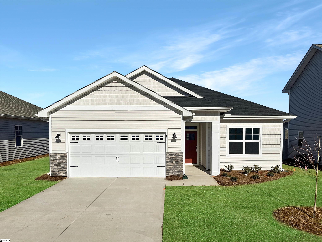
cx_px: 161
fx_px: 242
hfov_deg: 67.3
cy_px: 121
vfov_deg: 53.1
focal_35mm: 26
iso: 50
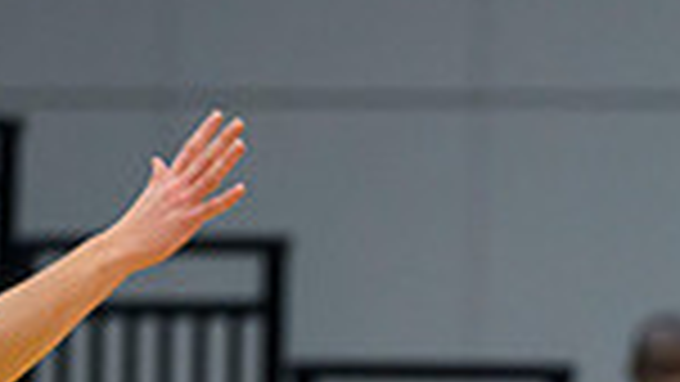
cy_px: 821
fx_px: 17114
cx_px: 861
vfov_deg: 1.3
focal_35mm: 949
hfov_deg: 2.3
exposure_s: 1/1000
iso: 4000
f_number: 3.2
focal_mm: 200
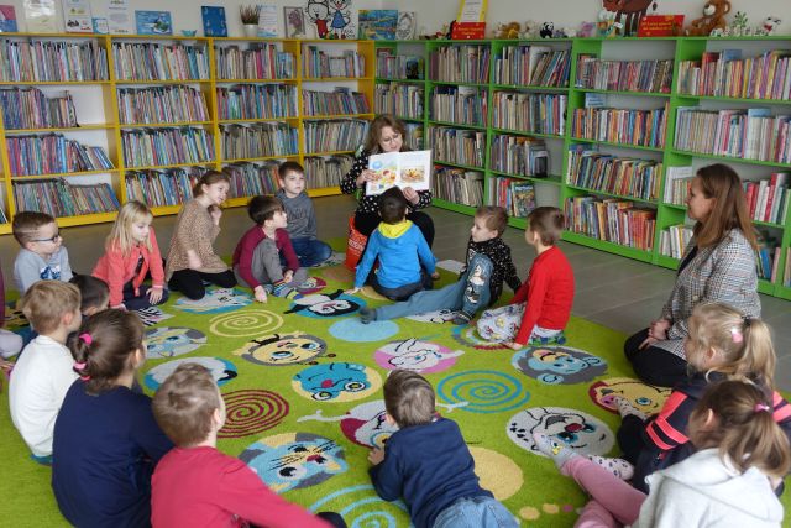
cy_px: 264
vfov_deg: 40.0
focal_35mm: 33
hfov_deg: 57.2
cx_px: 396
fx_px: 725
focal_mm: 12.03
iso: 200
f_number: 2.8
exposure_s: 1/40
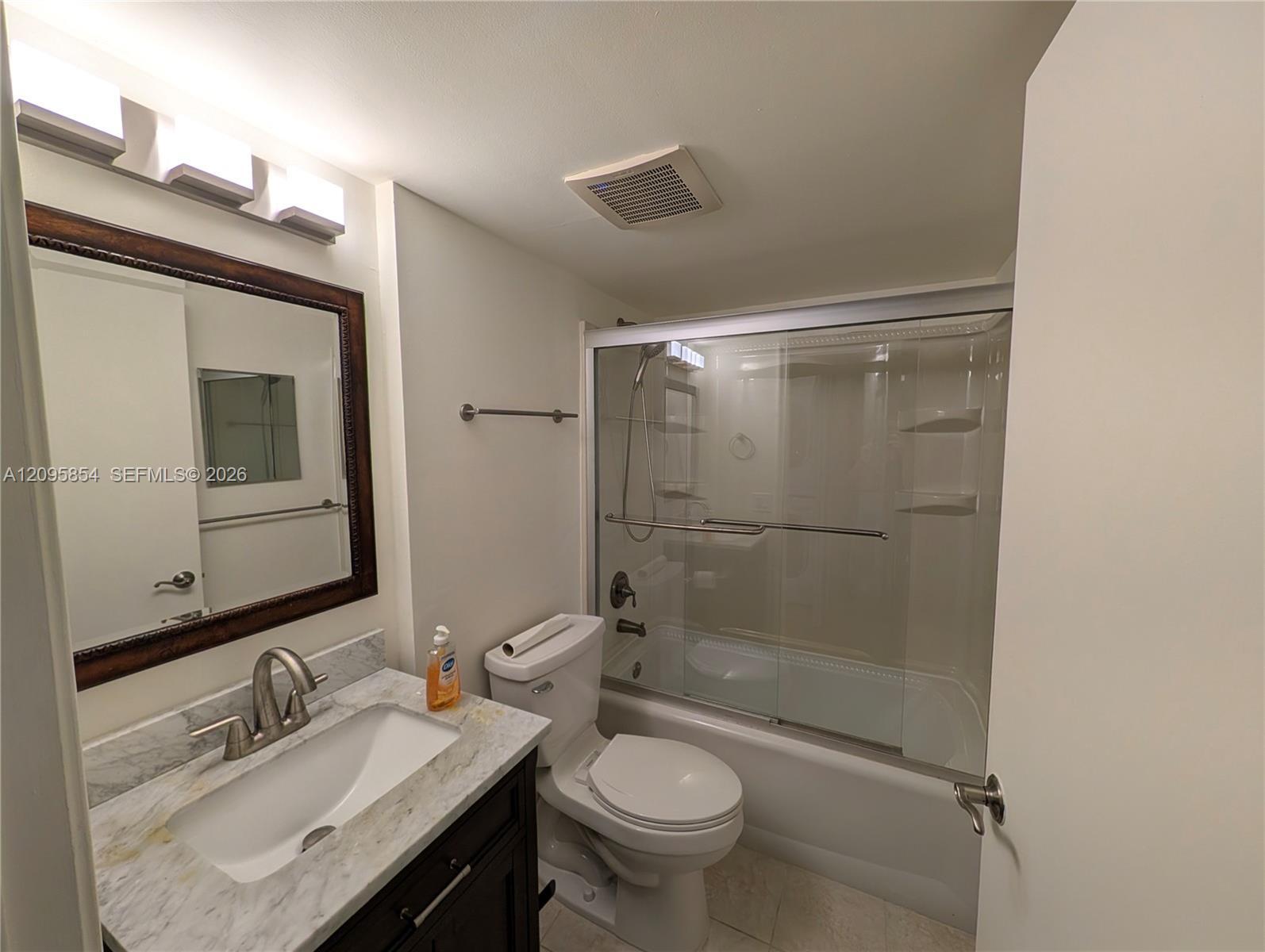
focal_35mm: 12
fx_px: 439
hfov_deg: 110.5
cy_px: 476
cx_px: 632
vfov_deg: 94.6
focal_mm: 2.02
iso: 44
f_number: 1.7
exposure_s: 1/164
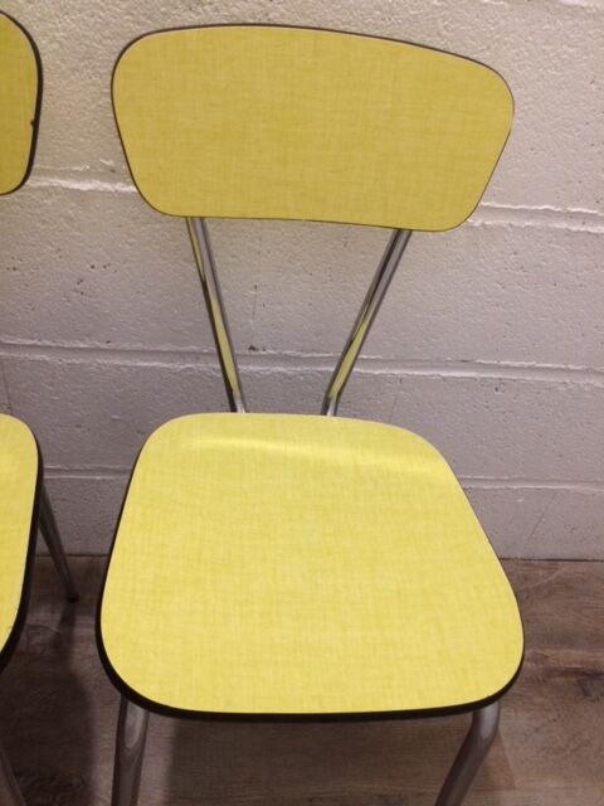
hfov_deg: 48.2
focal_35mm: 29
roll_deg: -9.4
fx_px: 675
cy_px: 403
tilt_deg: -41.8
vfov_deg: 61.7
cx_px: 302
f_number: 2.2
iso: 200
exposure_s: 1/33
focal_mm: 4.15
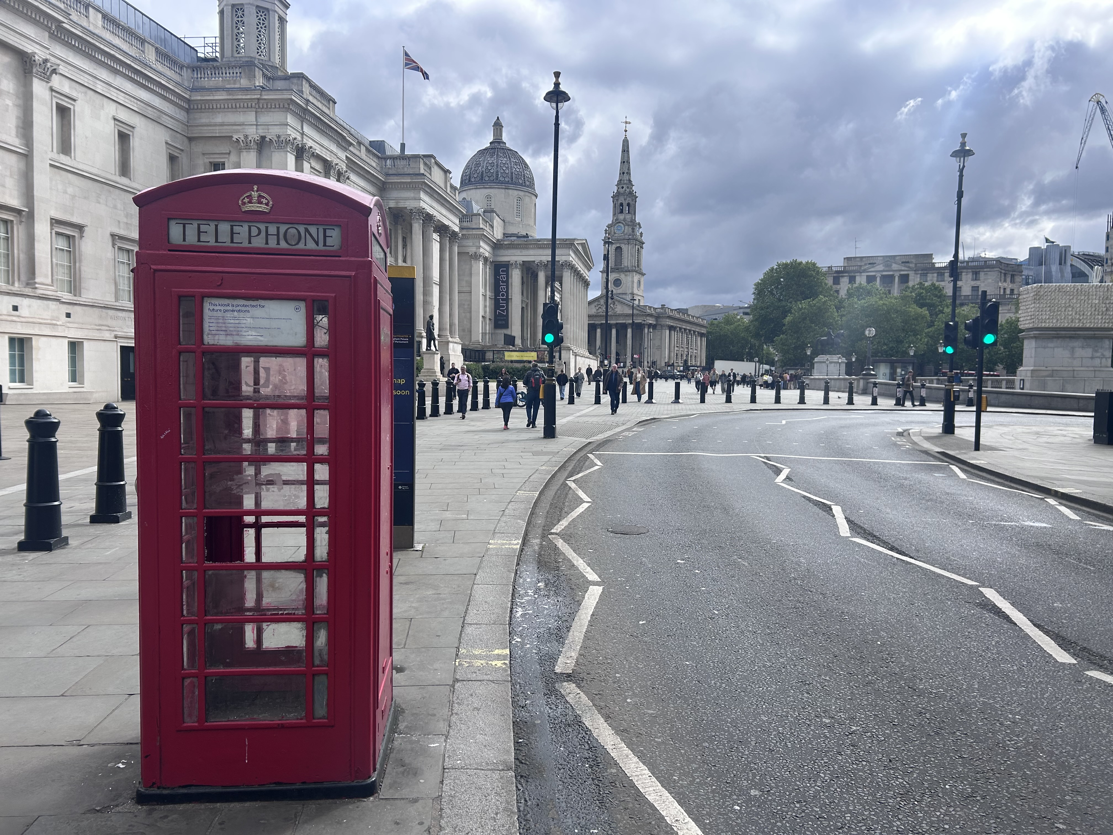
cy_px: 418
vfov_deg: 53.1
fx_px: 836
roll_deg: -0.3
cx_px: 556
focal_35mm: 26
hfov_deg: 67.3
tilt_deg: -3.3
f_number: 1.5
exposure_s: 1/3356
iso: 50
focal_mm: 5.7
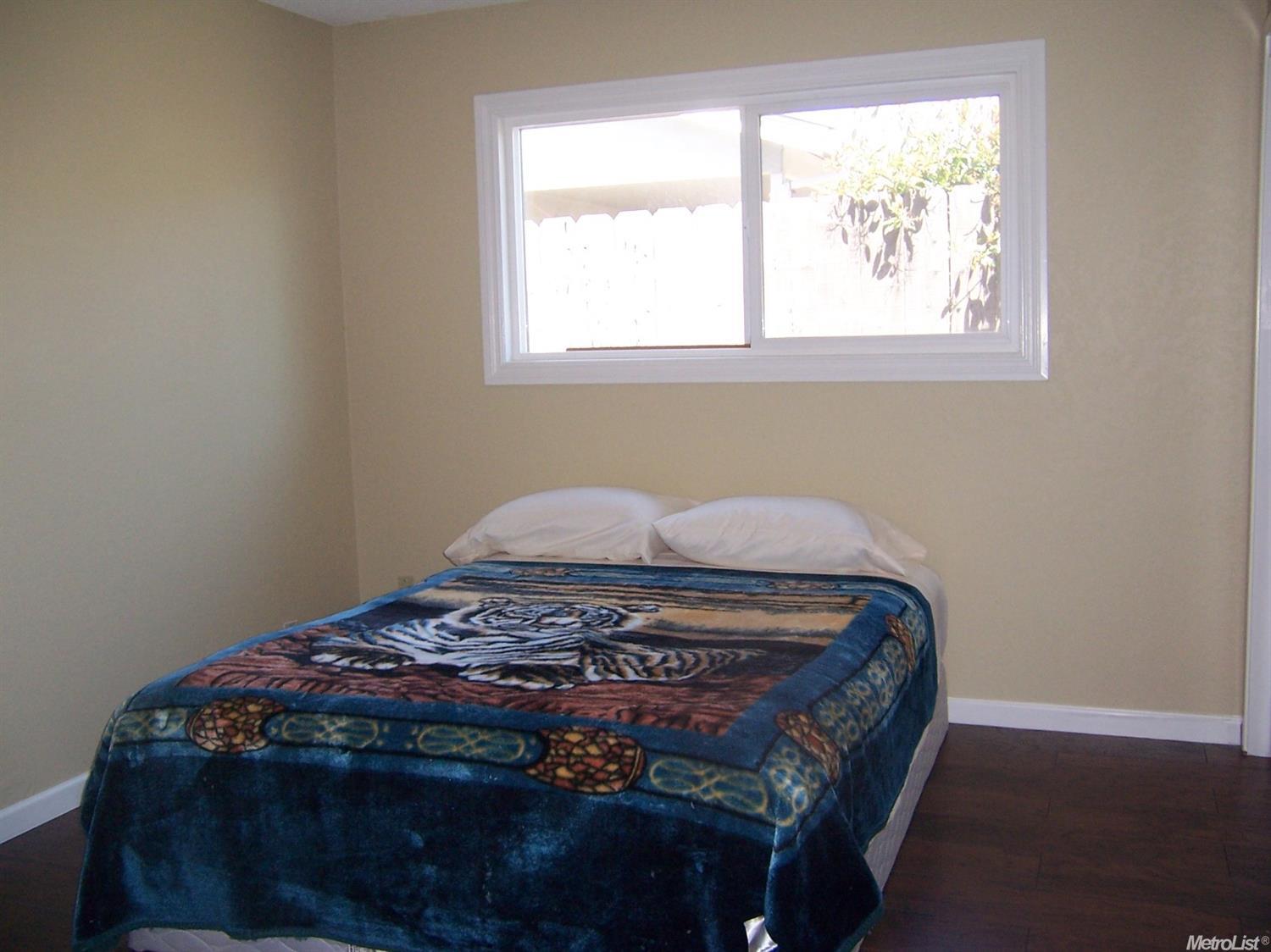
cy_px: 476
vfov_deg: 42.9
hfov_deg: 55.4
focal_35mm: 33
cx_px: 636
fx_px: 1211
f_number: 2.8
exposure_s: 1/60
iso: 140
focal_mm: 5.5
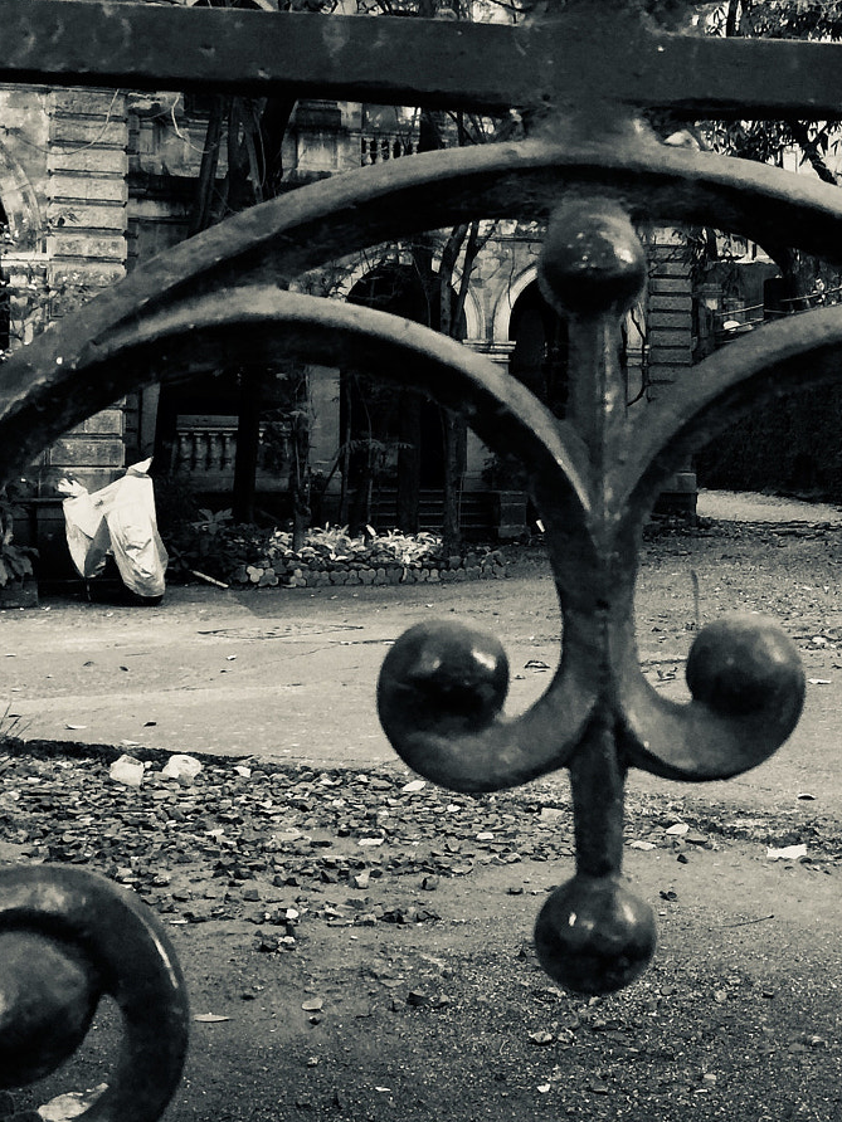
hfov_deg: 27.9
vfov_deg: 36.6
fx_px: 1686
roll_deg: +0.0
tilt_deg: +2.5
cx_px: 561
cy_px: 430
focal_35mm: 52
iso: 64
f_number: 2.2
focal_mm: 4.15
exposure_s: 1/33
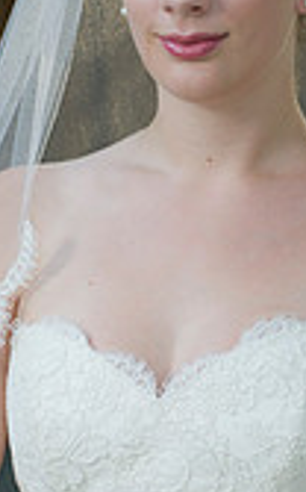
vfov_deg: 5.9
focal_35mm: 357
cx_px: 269
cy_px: 247
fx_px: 4776
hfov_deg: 3.7
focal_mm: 130
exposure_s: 1/60
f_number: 5.6
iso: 400
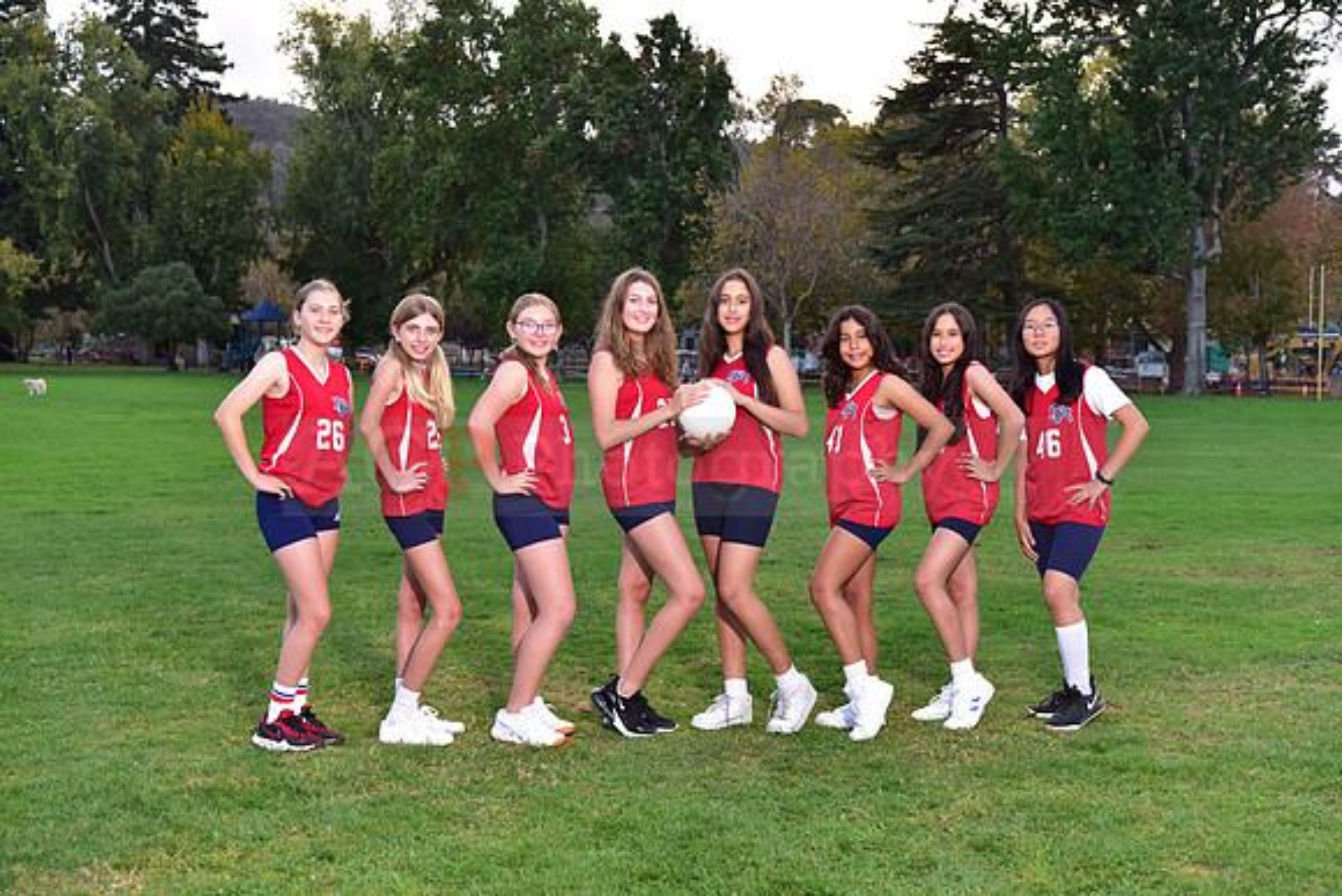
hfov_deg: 39.6
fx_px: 1864
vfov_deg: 27.0
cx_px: 671
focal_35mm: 50
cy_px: 448
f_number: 5.6
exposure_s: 1/200
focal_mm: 50
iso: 800
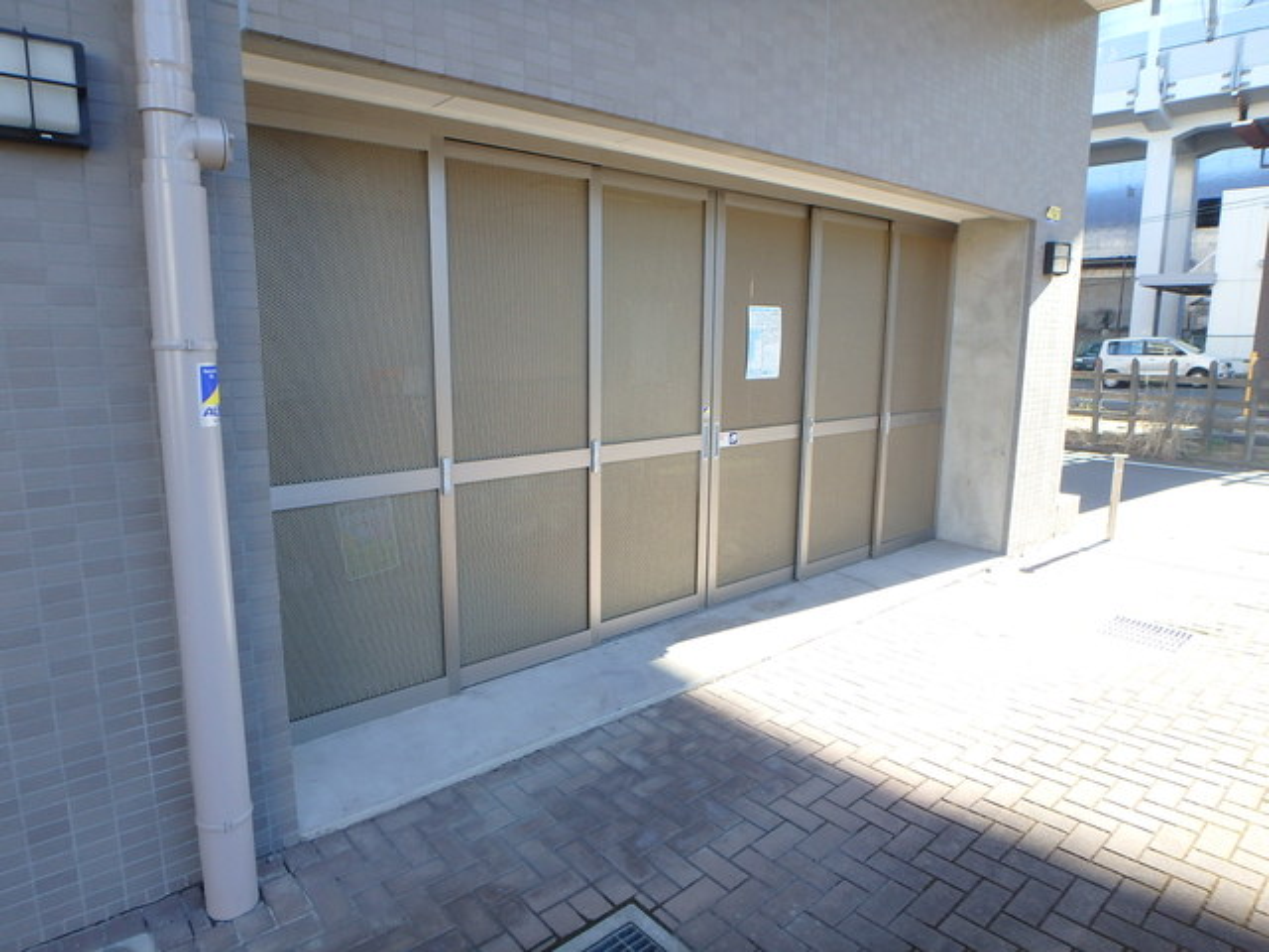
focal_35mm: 21
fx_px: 770
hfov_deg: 79.0
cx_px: 634
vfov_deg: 63.4
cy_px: 476
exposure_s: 1/125
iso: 125
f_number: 3.5
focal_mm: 3.7
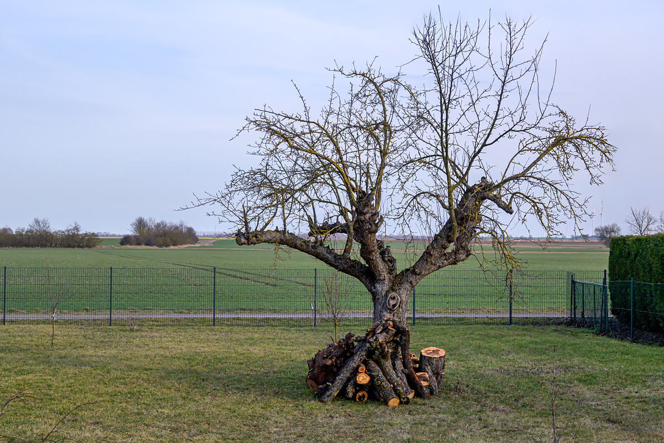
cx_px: 332
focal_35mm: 68
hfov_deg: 29.9
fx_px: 1245
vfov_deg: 20.2
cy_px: 222
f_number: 8
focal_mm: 45
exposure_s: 1/500
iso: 400
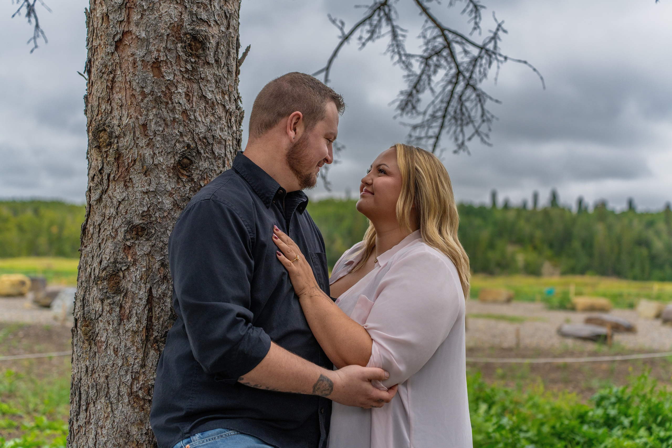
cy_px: 224
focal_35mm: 49
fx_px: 915
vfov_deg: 27.5
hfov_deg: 40.3
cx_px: 336
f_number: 2.8
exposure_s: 1/800
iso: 400
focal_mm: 49
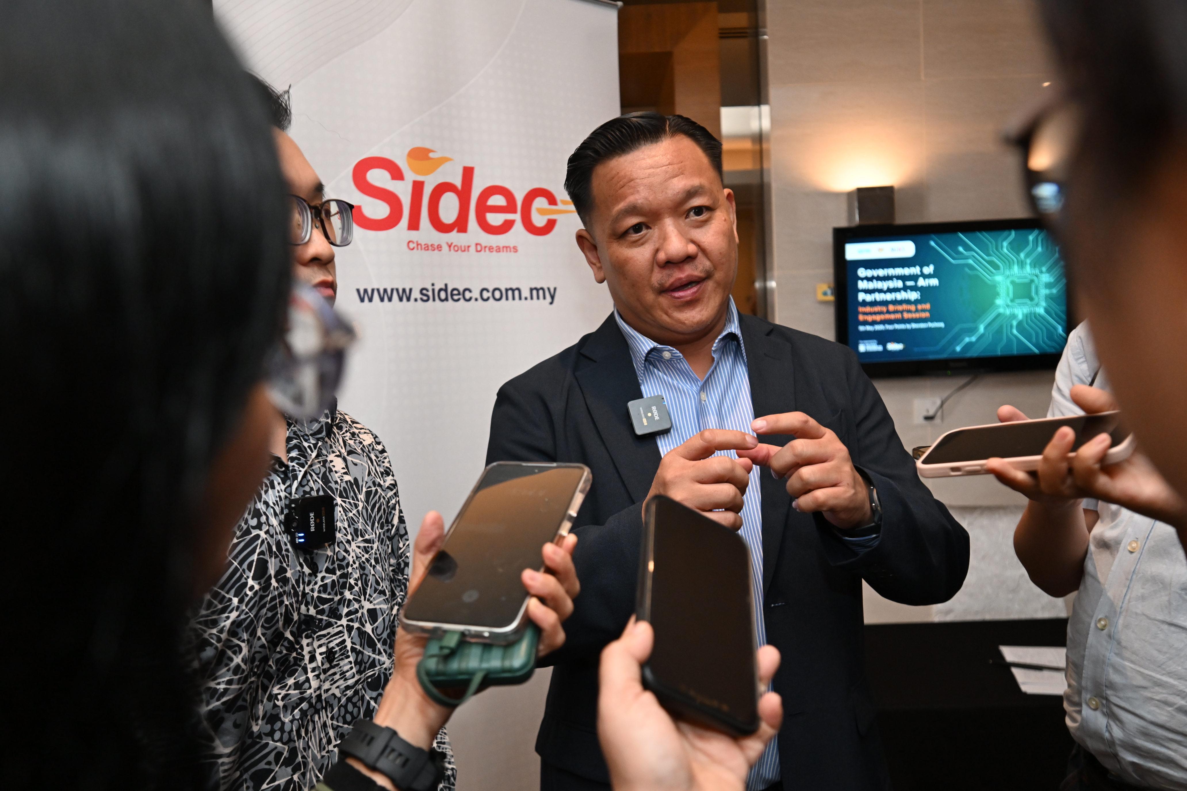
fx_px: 989
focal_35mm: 30
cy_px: 396
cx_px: 594
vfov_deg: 43.6
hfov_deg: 61.9
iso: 2500
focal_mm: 30
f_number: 4
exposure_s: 1/250
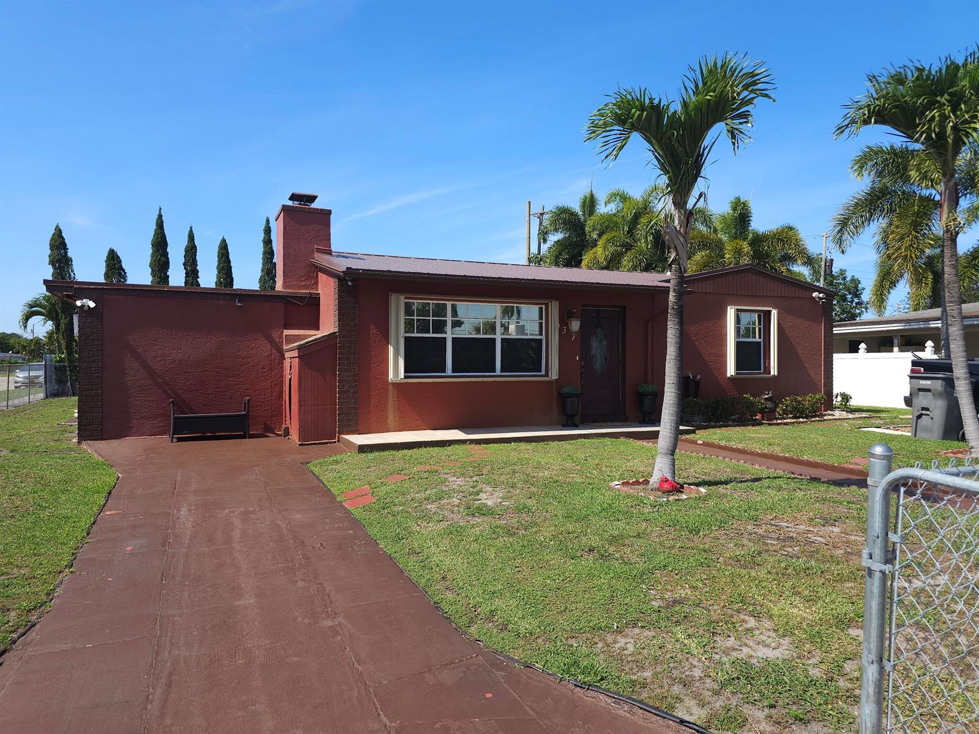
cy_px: 367
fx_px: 650
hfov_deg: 73.9
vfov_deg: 58.9
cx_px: 490
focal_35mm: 23
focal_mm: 6.3
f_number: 1.7
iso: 10
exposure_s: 1/331
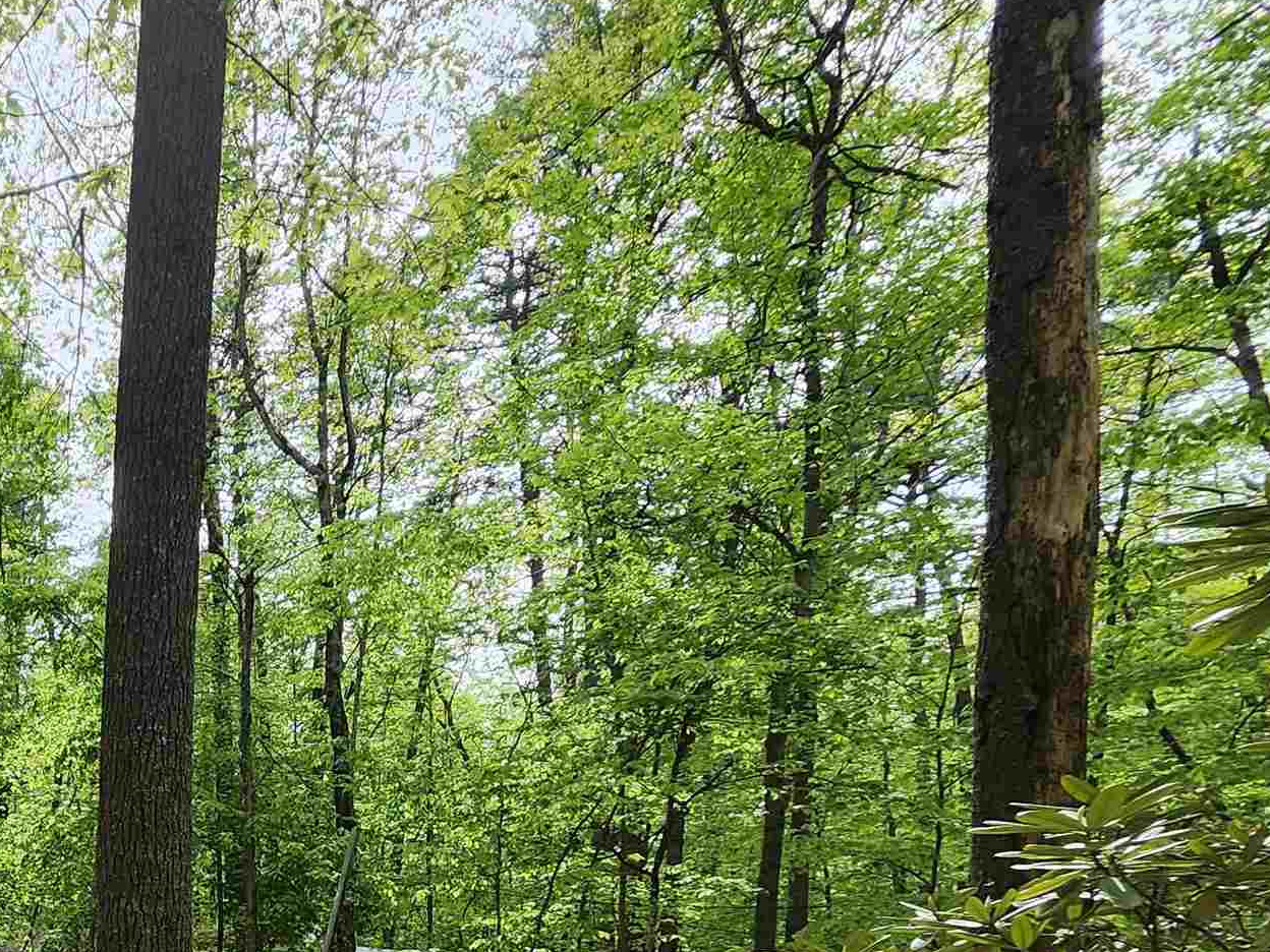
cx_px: -168
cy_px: 1045
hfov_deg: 42.6
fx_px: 1174
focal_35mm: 32
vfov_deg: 37.2
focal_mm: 1.74
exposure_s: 1/394
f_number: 2.2
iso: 40
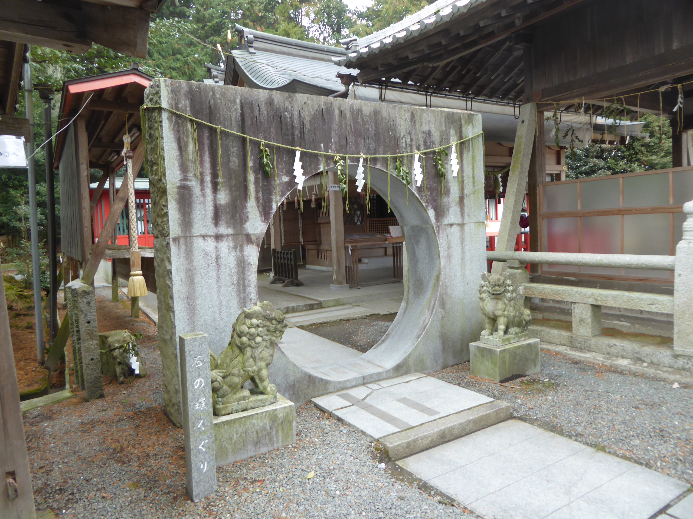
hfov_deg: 69.4
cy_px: 260
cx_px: 346
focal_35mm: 25
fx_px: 500
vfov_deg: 54.9
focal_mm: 4.3
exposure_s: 1/60
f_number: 3.3
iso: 125
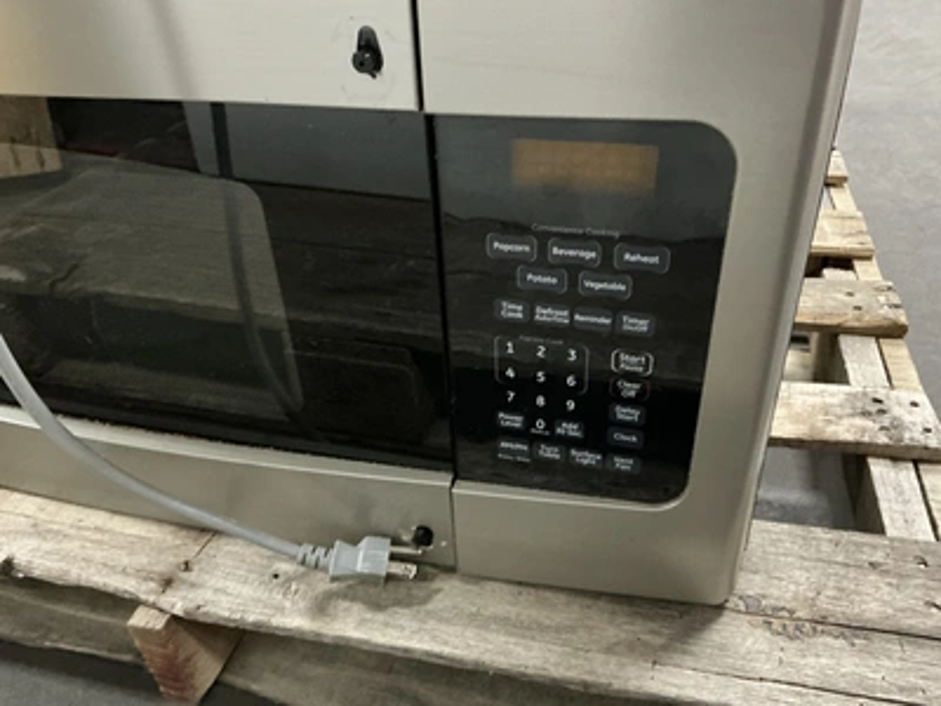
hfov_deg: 63.4
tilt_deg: -32.1
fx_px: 761
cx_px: 470
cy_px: 353
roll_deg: +3.8
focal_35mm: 28
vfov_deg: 49.7
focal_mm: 3
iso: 500
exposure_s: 1/24
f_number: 1.8
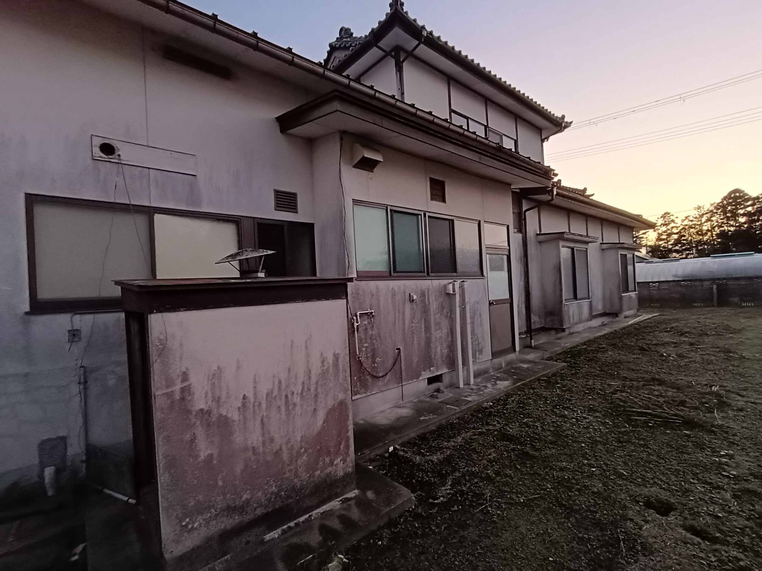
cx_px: 381
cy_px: 286
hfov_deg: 94.5
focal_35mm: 16
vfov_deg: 78.1
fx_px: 352
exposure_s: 1/20
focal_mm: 1.68
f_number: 2.2
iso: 500
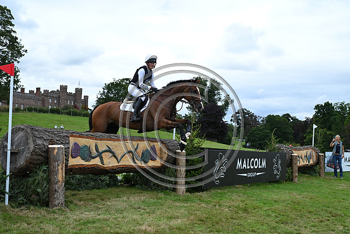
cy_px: 117
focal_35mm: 50
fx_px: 486
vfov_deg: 27.0
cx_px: 175
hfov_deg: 39.6
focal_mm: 50
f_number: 5.6
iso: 720
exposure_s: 1/1250
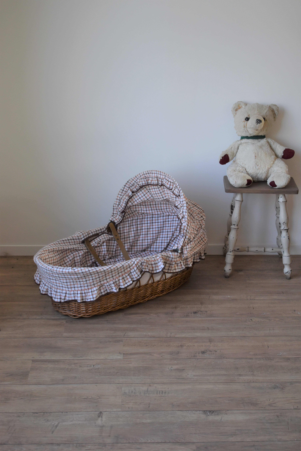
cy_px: 226
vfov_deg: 37.9
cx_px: 150
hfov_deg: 25.8
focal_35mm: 52
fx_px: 658
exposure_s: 1/200
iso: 800
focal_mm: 35
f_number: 4.5
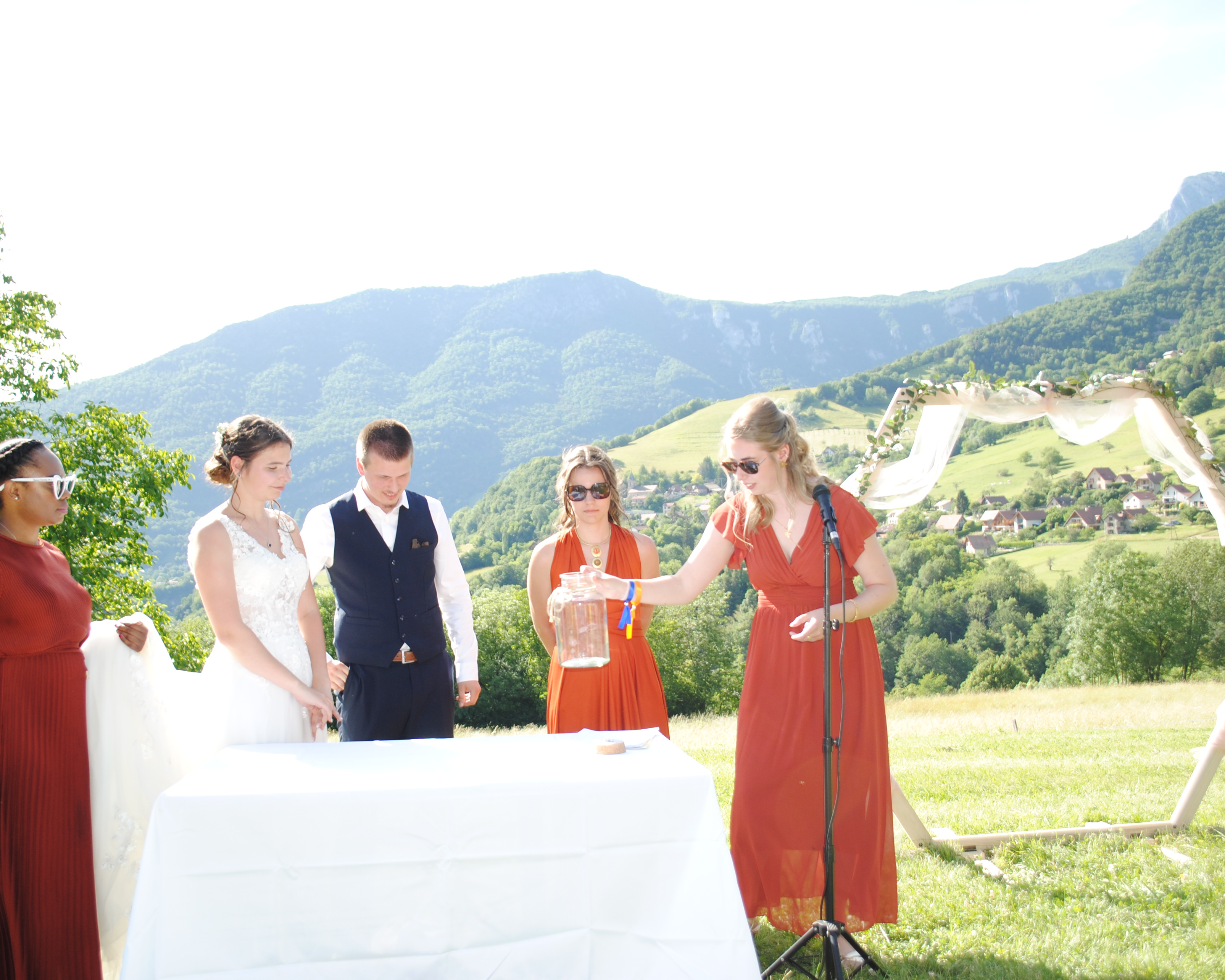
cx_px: 571
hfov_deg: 52.8
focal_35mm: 34
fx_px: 1233
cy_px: 491
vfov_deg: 43.4
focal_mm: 20
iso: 100
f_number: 9
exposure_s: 1/200
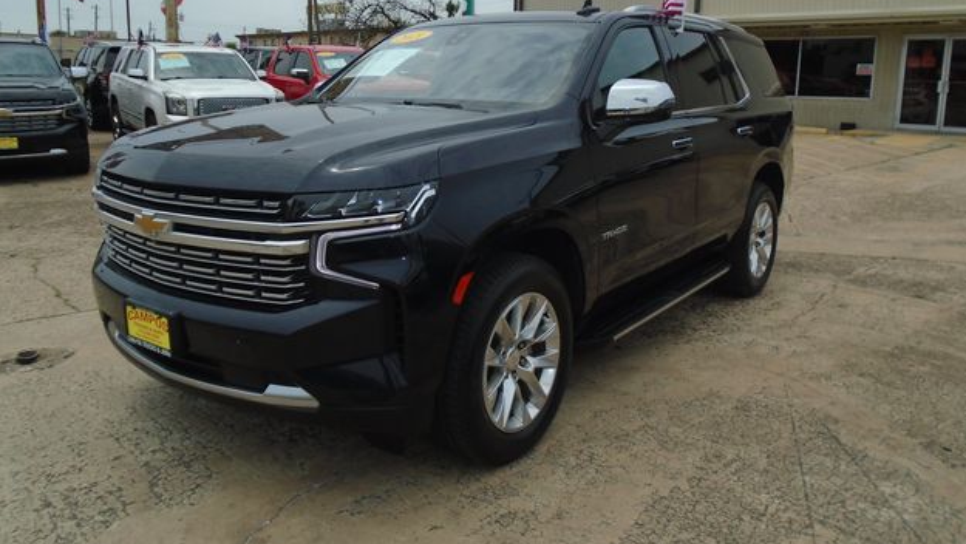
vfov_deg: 39.9
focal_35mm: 29
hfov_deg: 66.1
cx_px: 482
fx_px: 743
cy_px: 198
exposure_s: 1/320
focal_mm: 4.6
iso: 100
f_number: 8
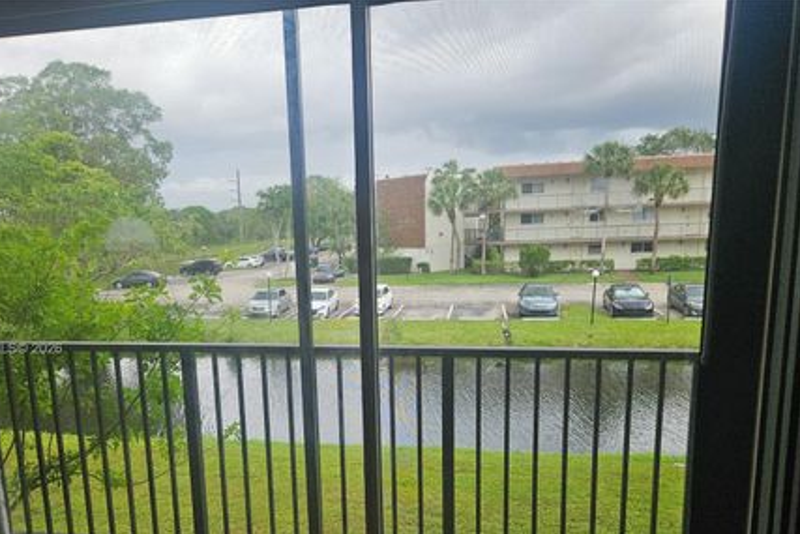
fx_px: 622
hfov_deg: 65.2
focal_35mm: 28
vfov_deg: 45.8
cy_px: 349
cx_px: 348
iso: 80
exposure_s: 1/2000
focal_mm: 5.4
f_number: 1.8
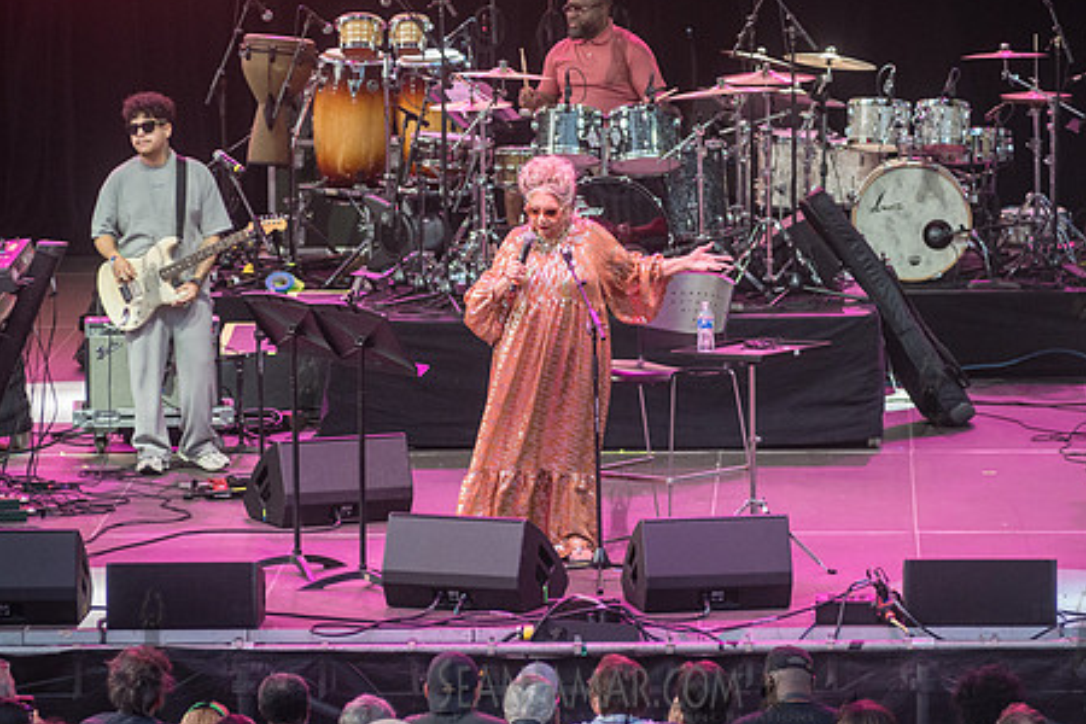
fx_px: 7209
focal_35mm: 239
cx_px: 618
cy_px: 276
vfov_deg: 5.7
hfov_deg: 8.6
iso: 2000
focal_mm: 185
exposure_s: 1/500
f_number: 4
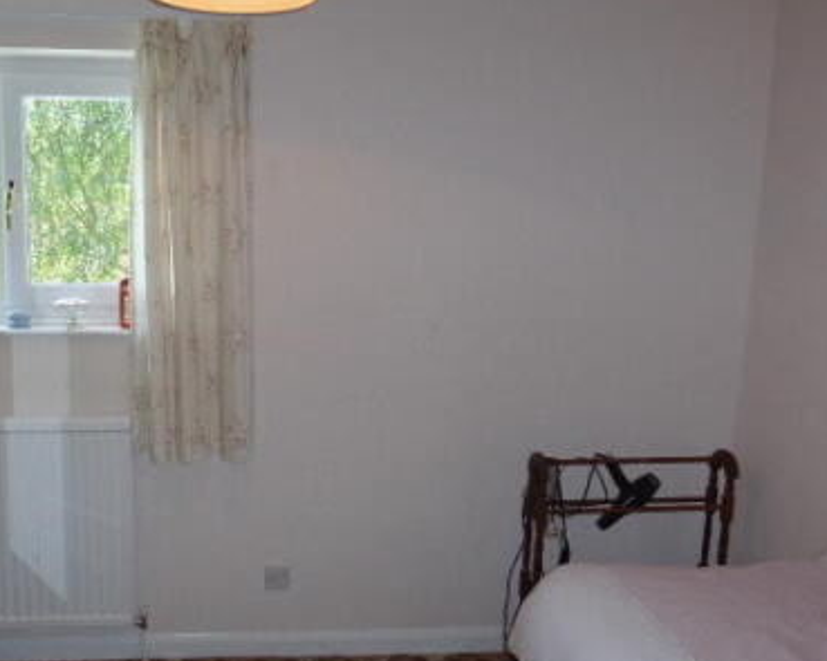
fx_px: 905
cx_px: 254
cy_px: 378
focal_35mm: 37
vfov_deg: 40.0
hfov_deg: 48.0
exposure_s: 1/60
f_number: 3.3
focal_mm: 4.3
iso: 100
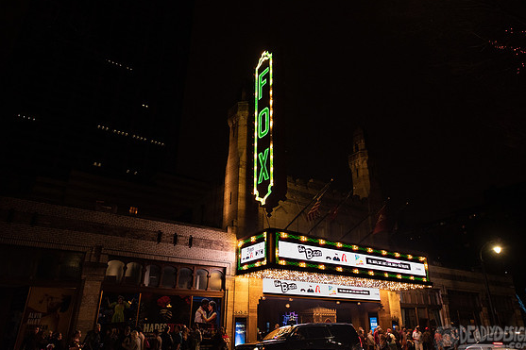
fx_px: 365
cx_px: 272
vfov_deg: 51.3
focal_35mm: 25
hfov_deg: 71.5
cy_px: 176
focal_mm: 24
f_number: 4
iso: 2000
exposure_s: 1/500
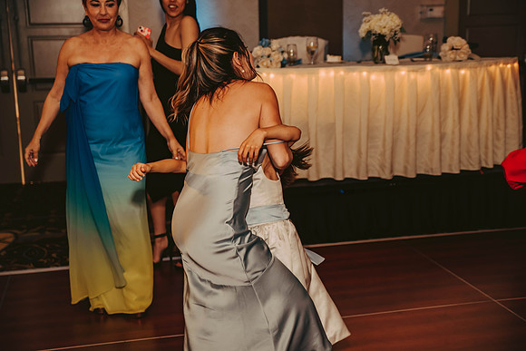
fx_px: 760
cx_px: 263
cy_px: 176
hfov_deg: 38.2
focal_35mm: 52
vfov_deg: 26.0
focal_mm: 52
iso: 500
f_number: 2.8
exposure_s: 1/60
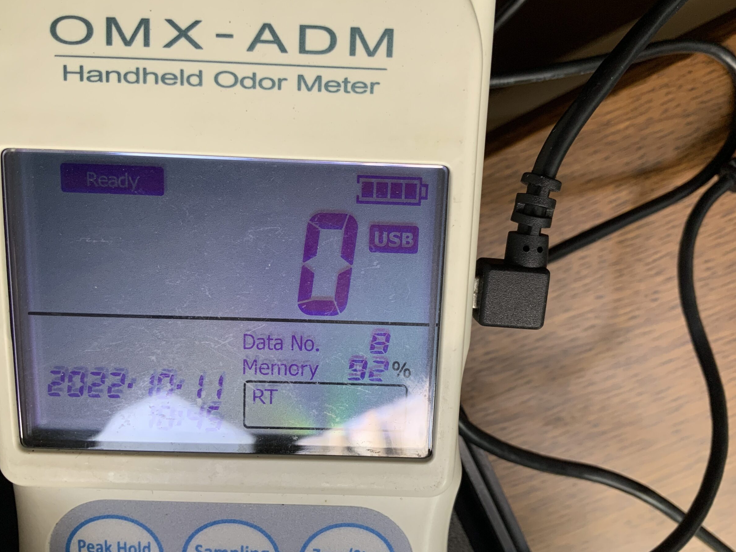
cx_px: 356
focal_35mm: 31
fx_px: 659
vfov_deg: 45.4
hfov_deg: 58.3
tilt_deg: -78.8
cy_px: 274
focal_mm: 3
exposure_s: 1/120
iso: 40
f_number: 1.8
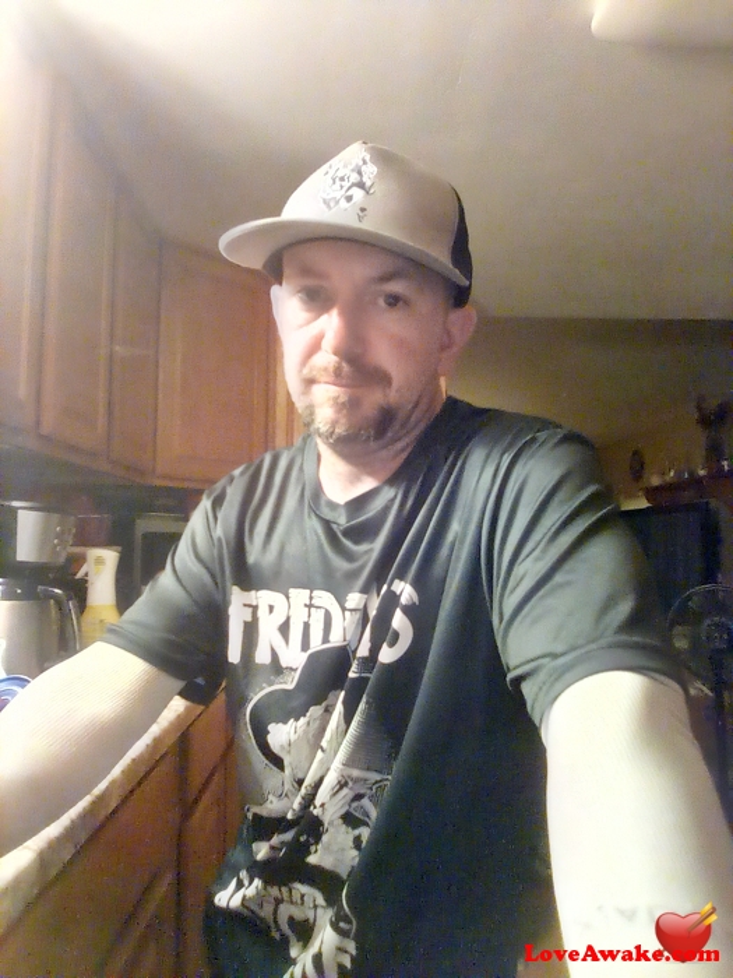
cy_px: 489
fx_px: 734
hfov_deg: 53.1
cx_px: 366
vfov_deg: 67.3
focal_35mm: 26
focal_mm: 2.01
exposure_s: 1/30
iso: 226
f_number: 2.4
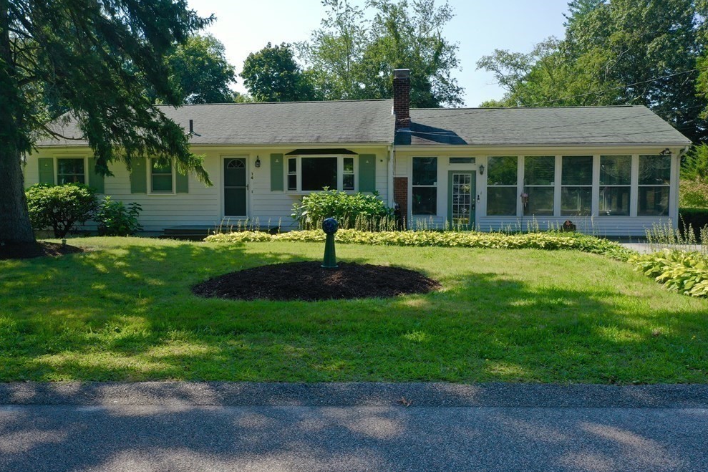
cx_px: 343
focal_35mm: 29
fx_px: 570
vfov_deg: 44.9
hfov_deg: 63.7
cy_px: 232
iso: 100
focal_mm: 10.26
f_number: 5.6
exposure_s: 1/320
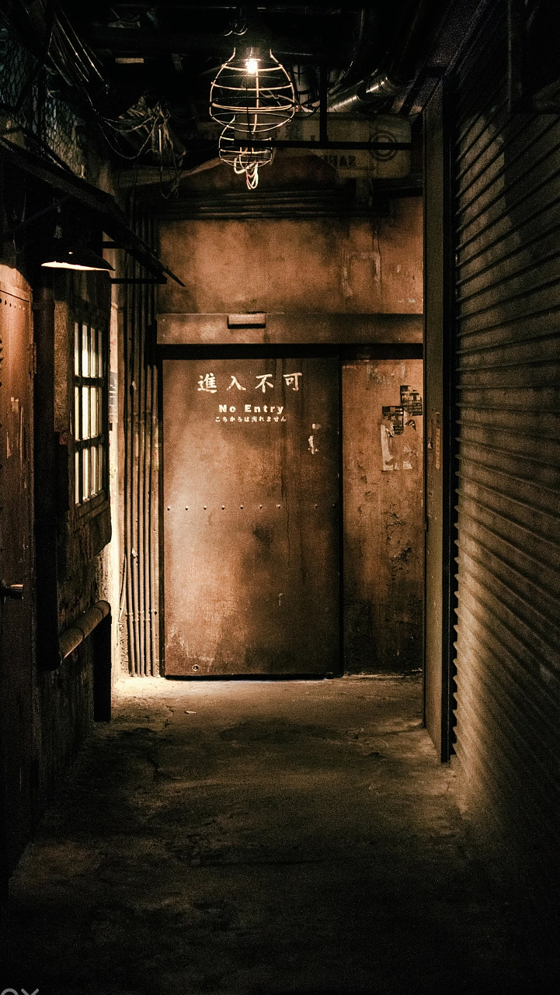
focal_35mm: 69
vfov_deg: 30.7
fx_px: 1813
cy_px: 487
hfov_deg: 17.6
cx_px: 261
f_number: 1.8
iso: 800
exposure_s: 1/80
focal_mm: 35
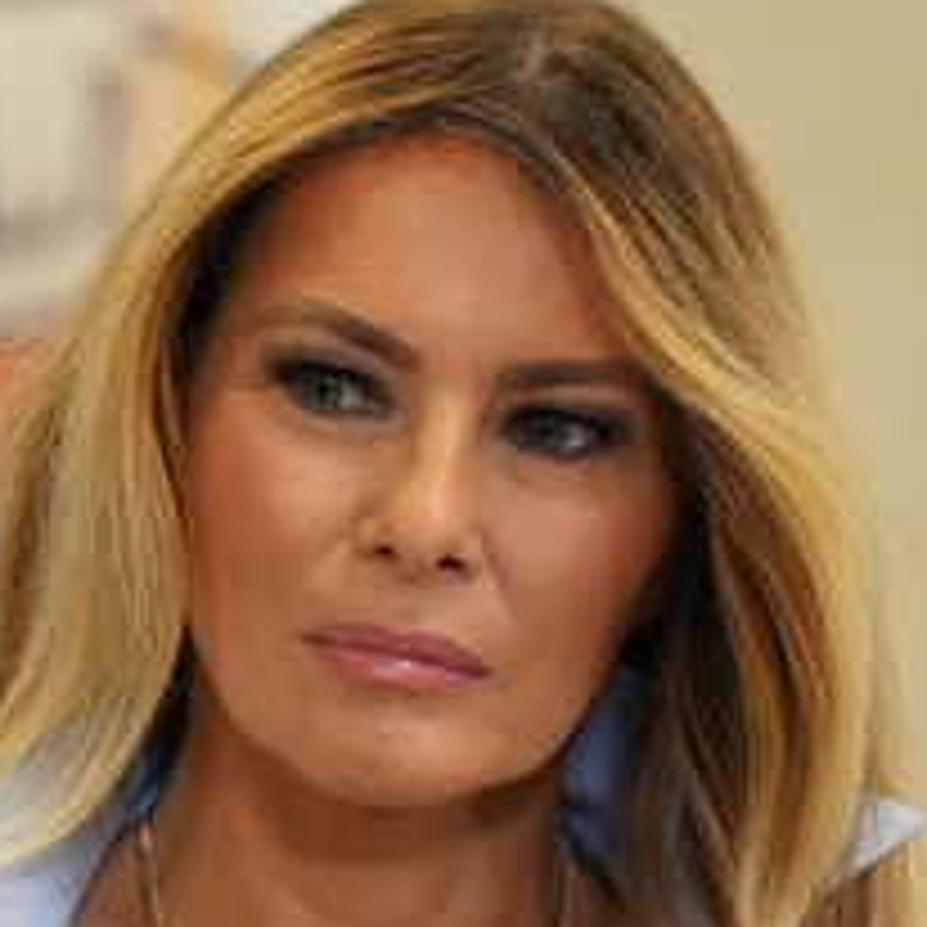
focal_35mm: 475
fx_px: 14391
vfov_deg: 3.7
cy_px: 722
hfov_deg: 3.7
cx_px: -274
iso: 1600
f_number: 2.8
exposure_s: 1/320
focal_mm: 180
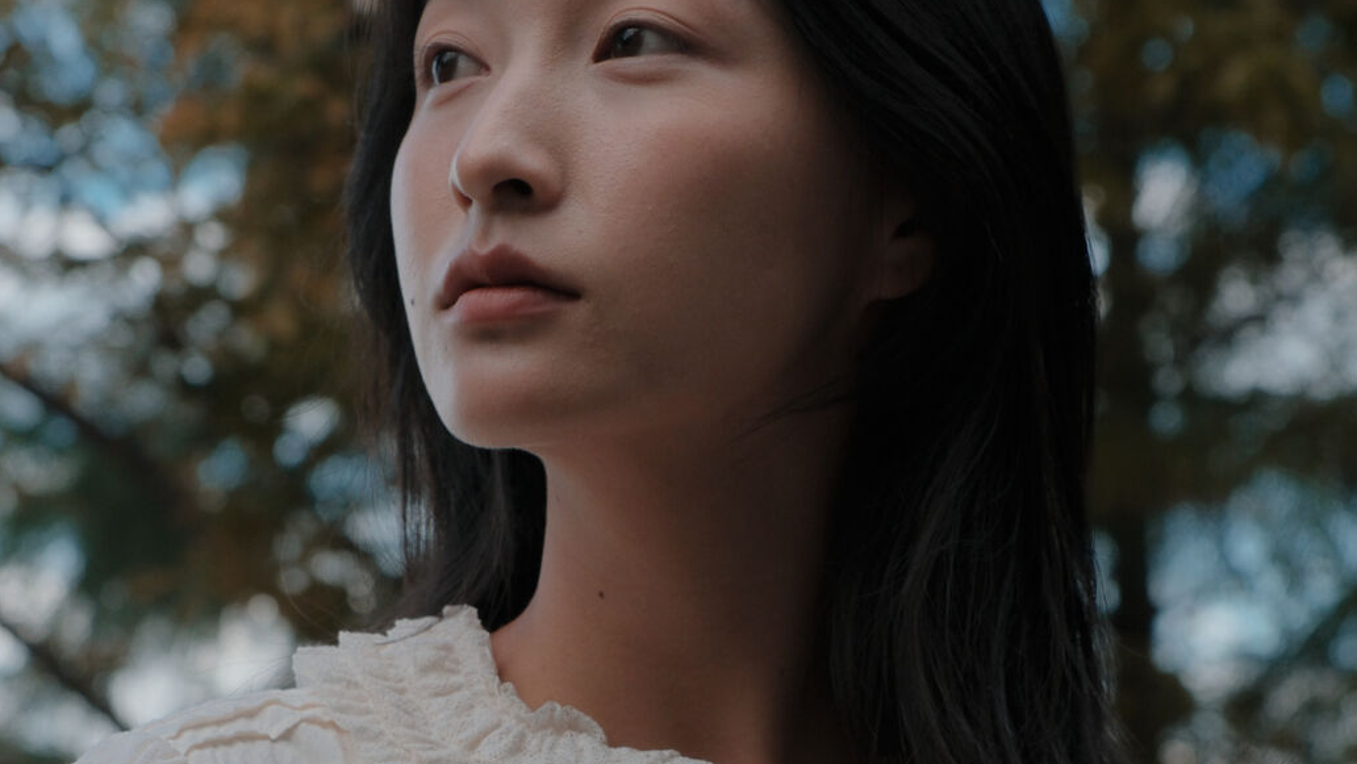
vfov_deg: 8.8
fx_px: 4931
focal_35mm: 137
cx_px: 710
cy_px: 798
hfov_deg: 15.7
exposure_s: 1/500
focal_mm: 50
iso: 500
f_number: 5.6
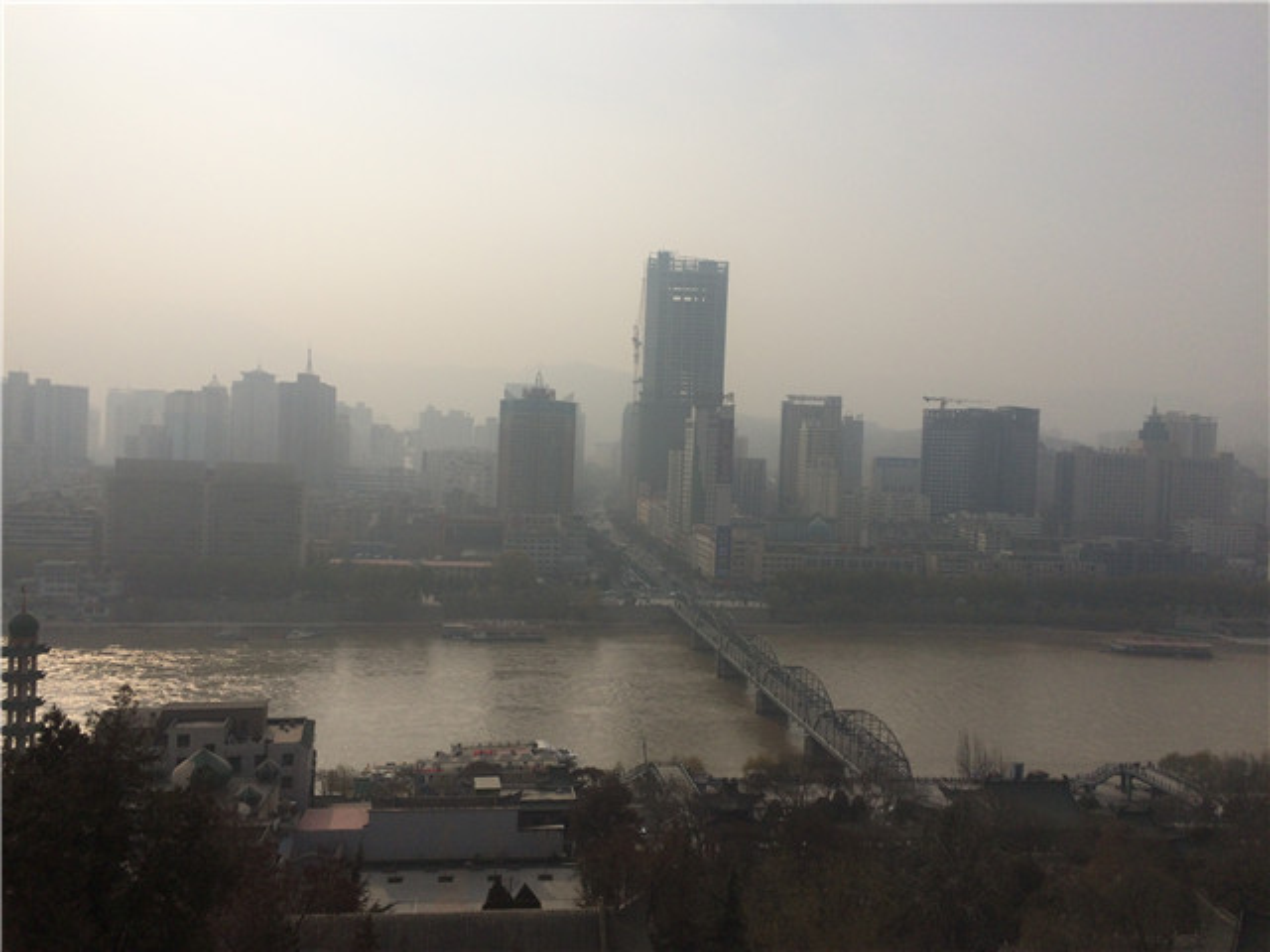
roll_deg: +0.0
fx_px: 1064
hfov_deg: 61.7
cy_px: 476
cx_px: 635
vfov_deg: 48.2
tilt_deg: -1.1
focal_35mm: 29
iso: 32
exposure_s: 1/8264
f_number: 2.2
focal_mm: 4.15
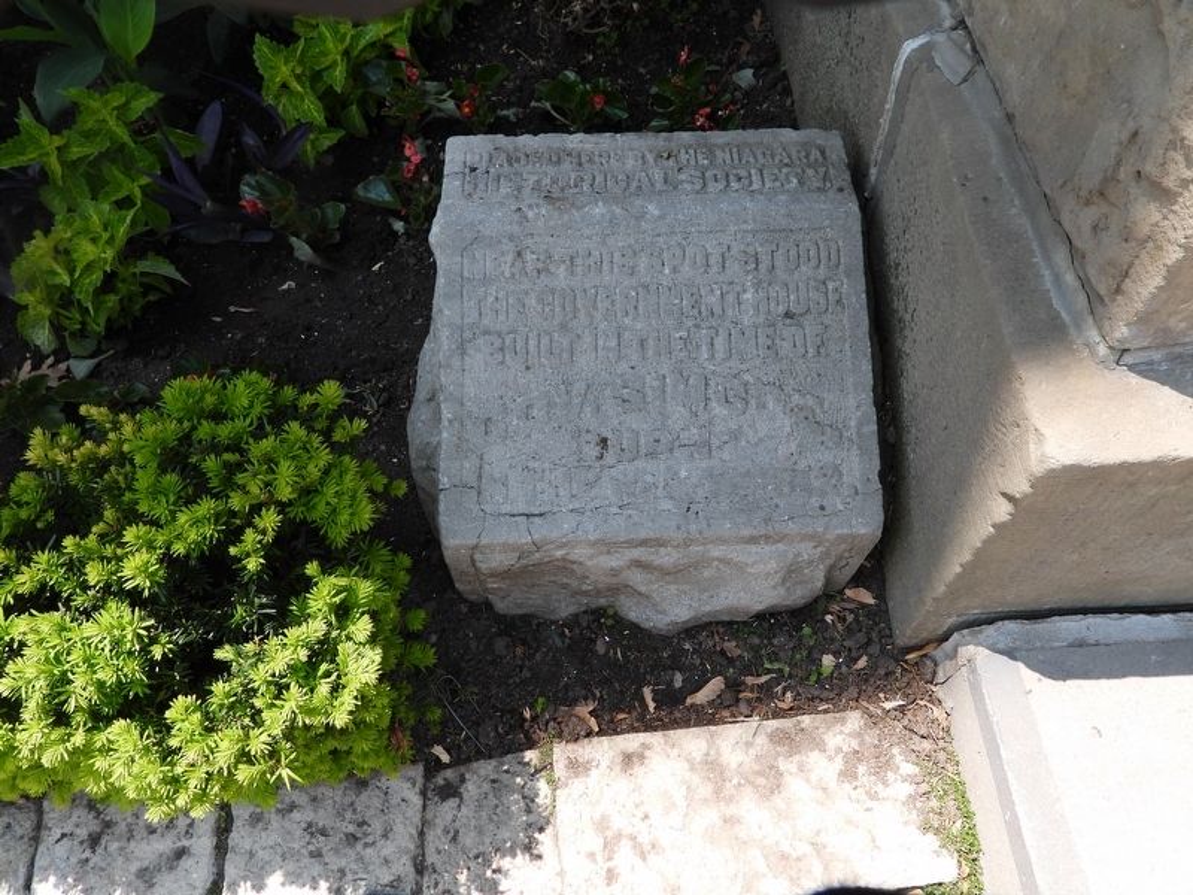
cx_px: 596
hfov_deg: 71.6
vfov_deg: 56.8
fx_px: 827
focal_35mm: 24
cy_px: 448
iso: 100
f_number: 2.8
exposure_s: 1/640
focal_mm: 4.3
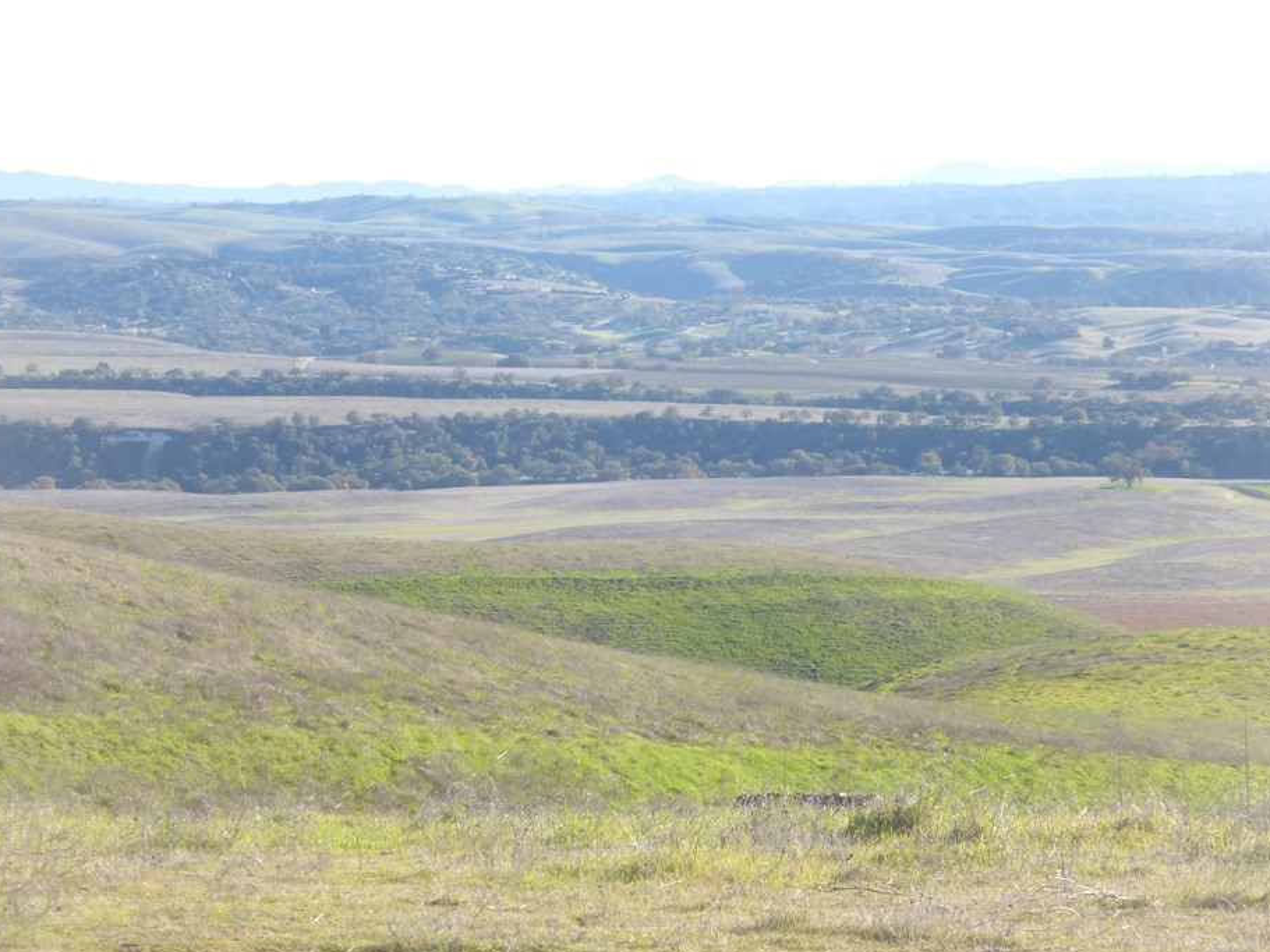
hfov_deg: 13.6
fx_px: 5319
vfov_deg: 10.2
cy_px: 492
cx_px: 632
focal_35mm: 145
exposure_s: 1/200
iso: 100
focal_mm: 23.1
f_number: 5.4
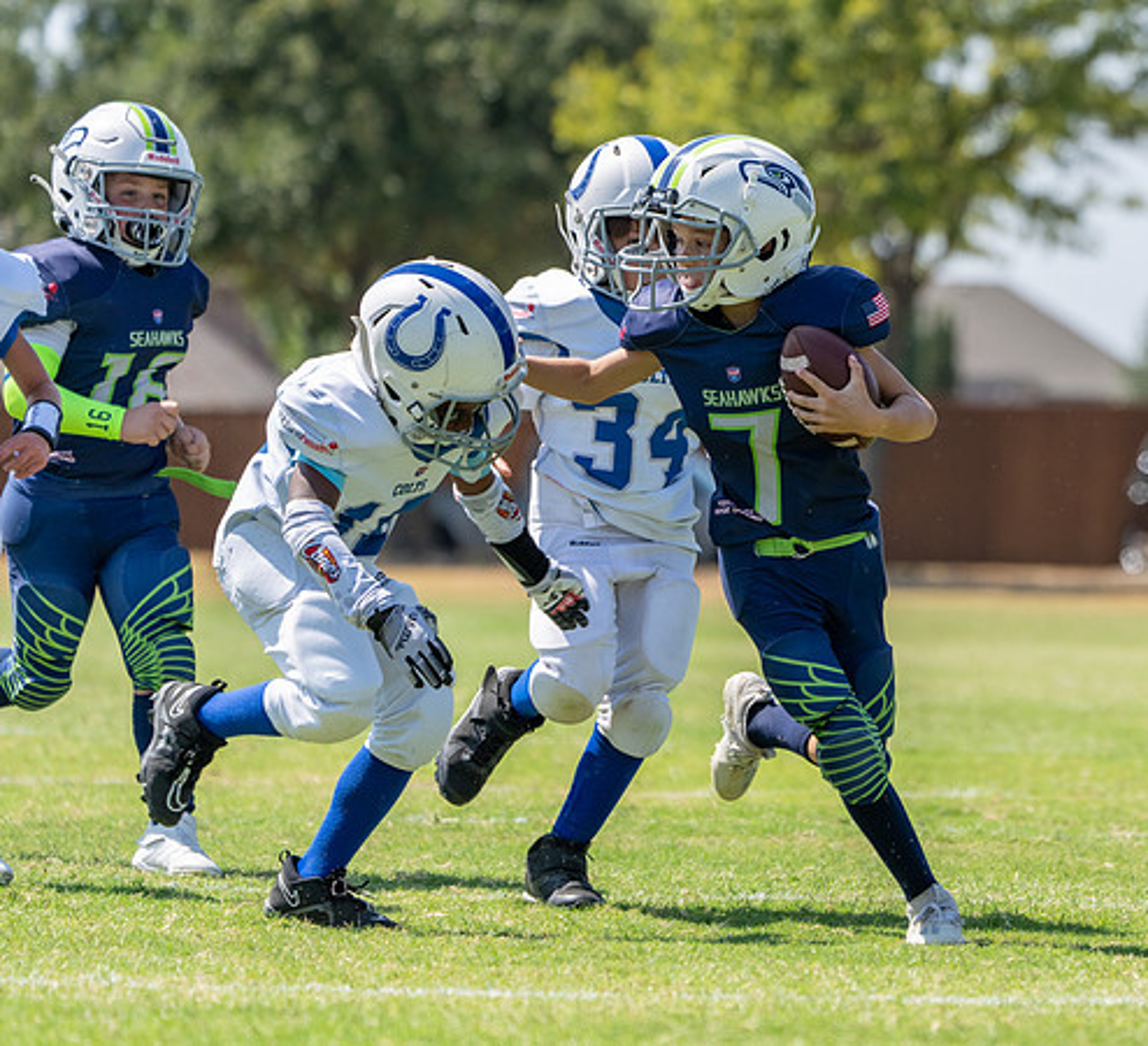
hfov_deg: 4.9
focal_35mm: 376
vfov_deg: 4.4
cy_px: 567
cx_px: 970
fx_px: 13487
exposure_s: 1/1250
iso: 320
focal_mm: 250
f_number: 5.6
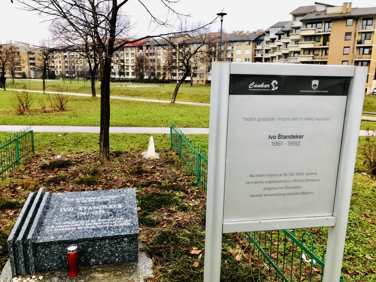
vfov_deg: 49.7
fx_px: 304
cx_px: 188
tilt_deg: -12.3
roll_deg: -0.5
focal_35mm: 28
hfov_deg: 63.4
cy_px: 141
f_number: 1.8
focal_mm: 3.99
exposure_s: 1/100
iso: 32
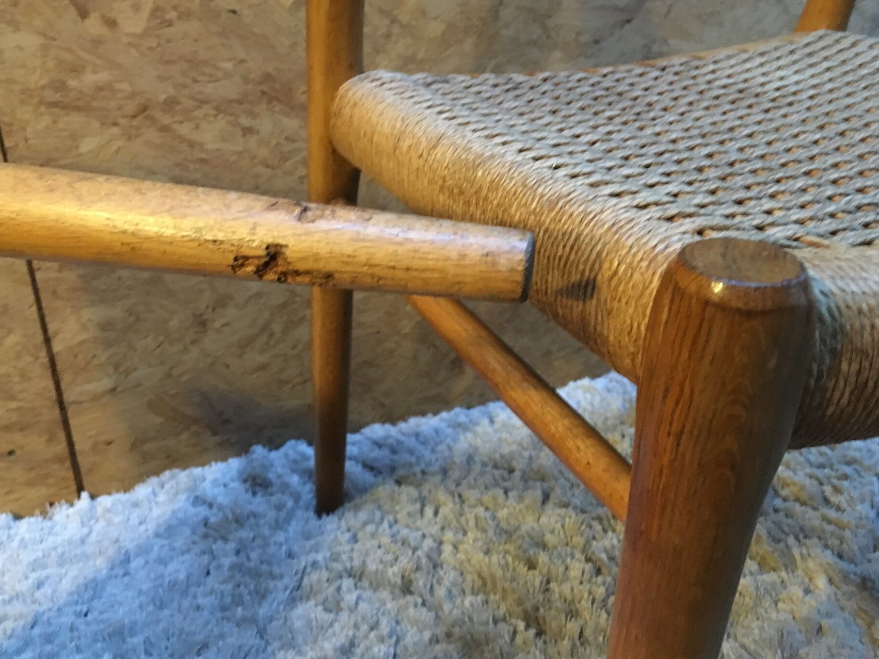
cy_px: 320
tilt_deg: -30.4
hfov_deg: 56.8
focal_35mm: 32
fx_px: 812
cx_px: 413
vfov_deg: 44.1
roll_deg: -1.2
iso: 400
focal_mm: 4.15
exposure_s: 1/17
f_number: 2.2
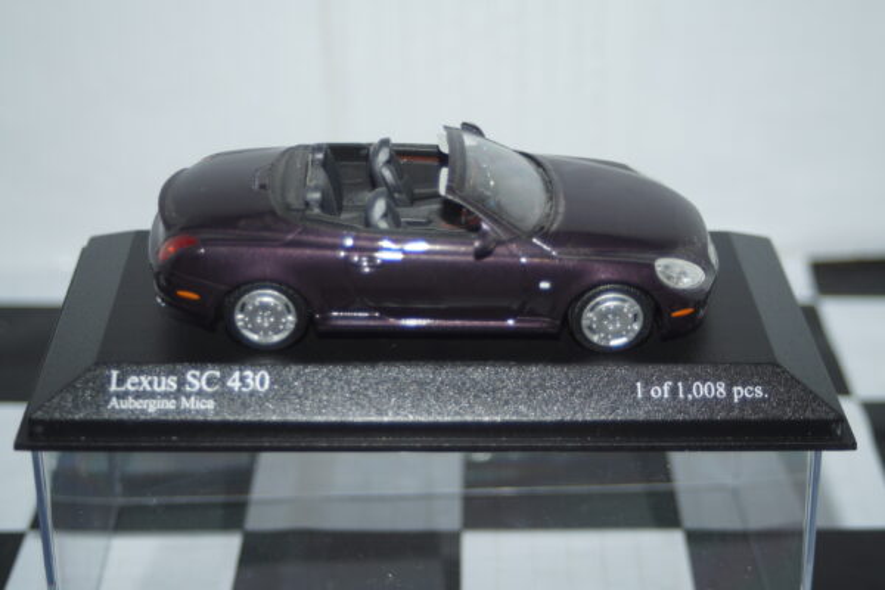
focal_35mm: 60
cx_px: 442
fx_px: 1475
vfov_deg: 22.6
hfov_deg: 33.4
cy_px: 295
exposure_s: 1/125
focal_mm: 40
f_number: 4.5
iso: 125
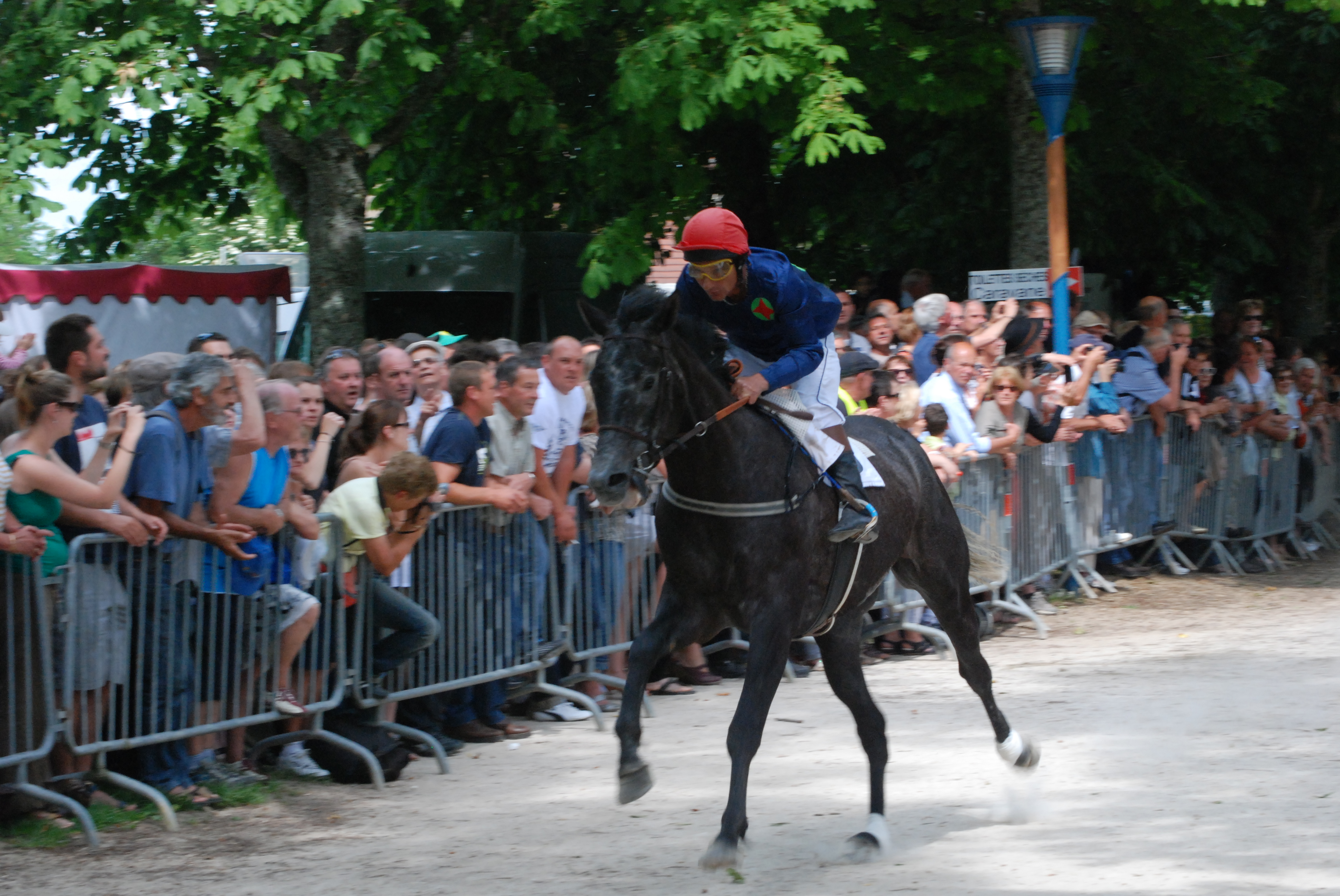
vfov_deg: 10.7
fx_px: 4807
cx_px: 670
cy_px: 448
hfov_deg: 15.9
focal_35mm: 129
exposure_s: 1/200
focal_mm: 86
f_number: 16
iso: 800
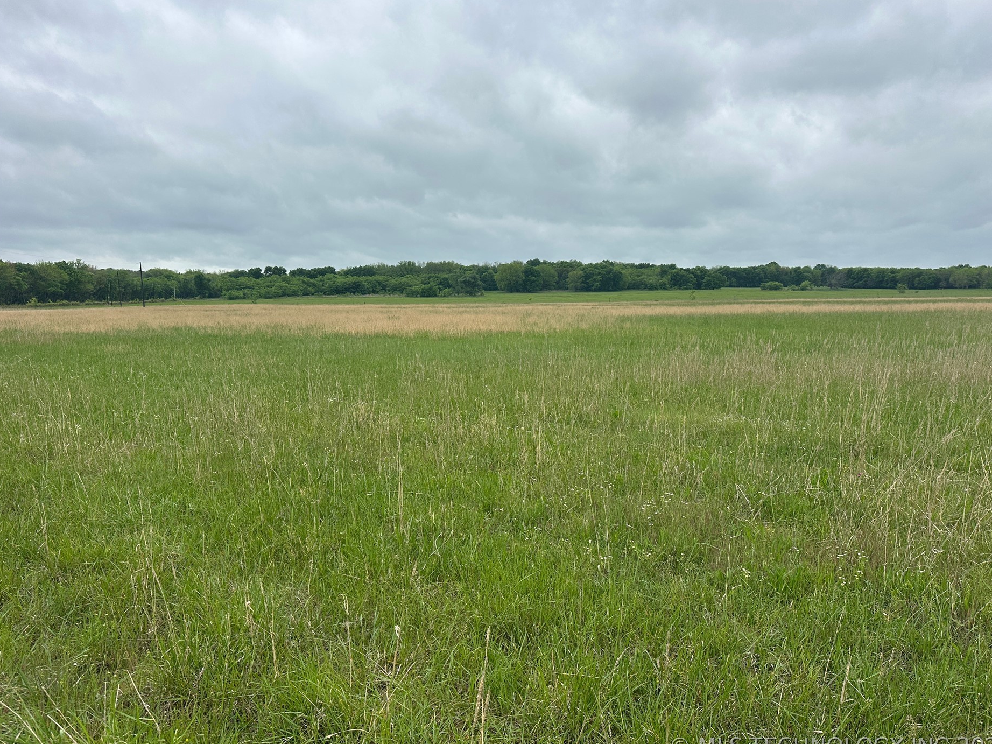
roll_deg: +0.8
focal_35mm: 25
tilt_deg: -7.0
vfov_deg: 54.9
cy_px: 376
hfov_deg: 69.4
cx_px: 501
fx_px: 716
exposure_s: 1/2070
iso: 80
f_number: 1.78
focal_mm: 6.86
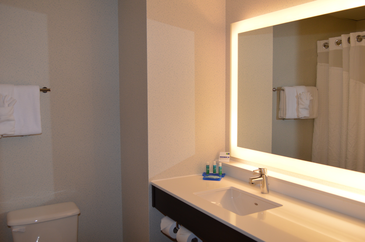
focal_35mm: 33
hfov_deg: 57.3
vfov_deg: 39.9
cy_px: 121
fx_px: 334
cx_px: 182
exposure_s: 1/125
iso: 400
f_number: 5.6
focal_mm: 22
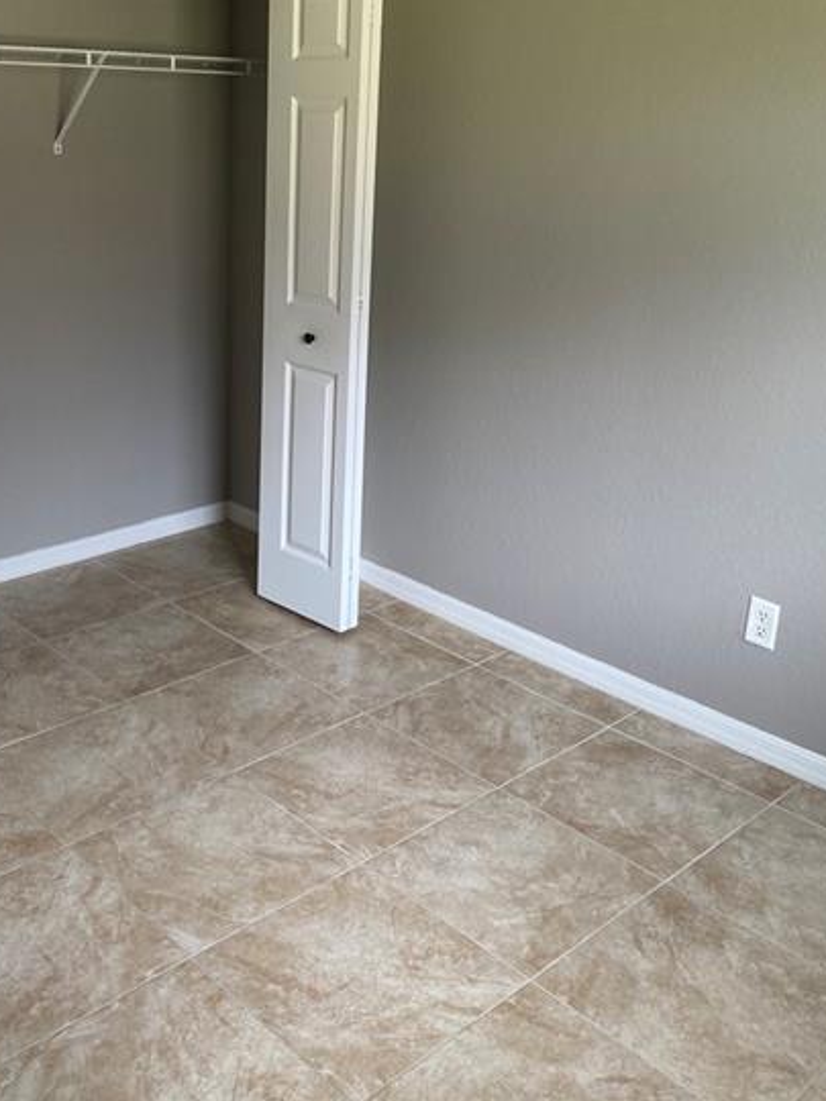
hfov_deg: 38.4
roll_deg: -1.4
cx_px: 298
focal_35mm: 37
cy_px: 355
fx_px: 1177
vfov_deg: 49.2
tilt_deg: -14.0
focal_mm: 4.25
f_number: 1.8
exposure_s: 1/121
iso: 80
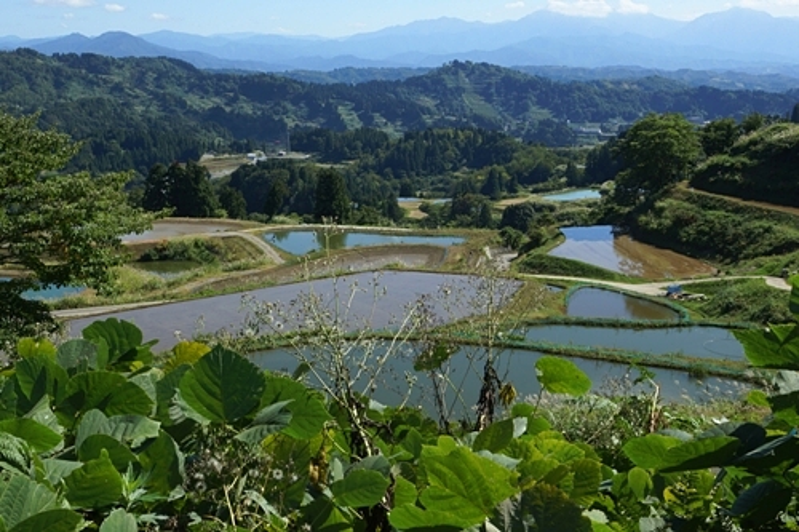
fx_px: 799
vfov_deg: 36.8
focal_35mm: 36
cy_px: 266
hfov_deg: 53.1
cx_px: 400
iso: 80
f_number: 13
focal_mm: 24
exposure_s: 1/80
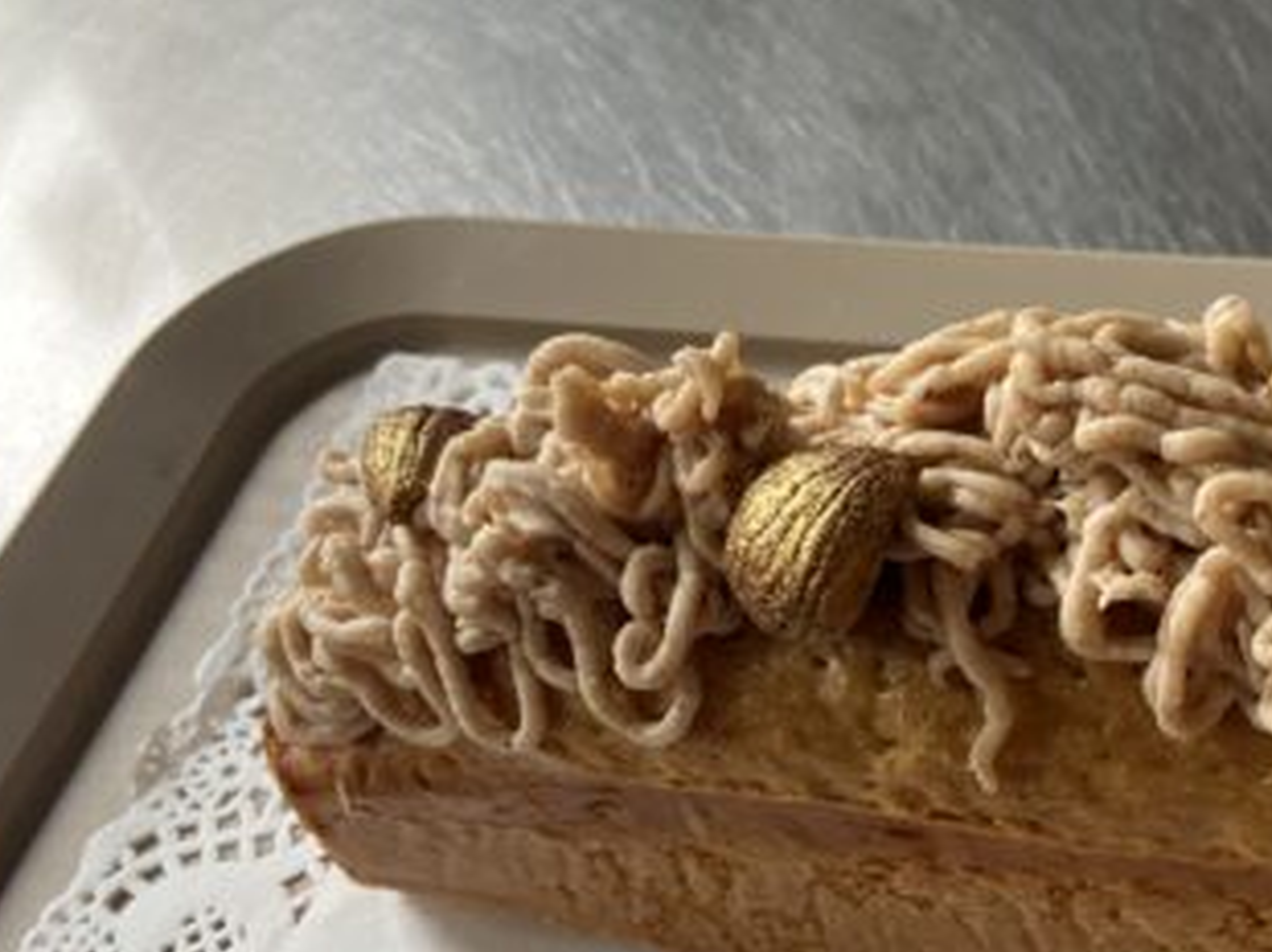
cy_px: 735
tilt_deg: -53.0
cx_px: 1110
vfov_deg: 25.7
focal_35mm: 56
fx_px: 2056
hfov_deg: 32.9
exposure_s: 1/121
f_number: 1.8
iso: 100
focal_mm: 4.25
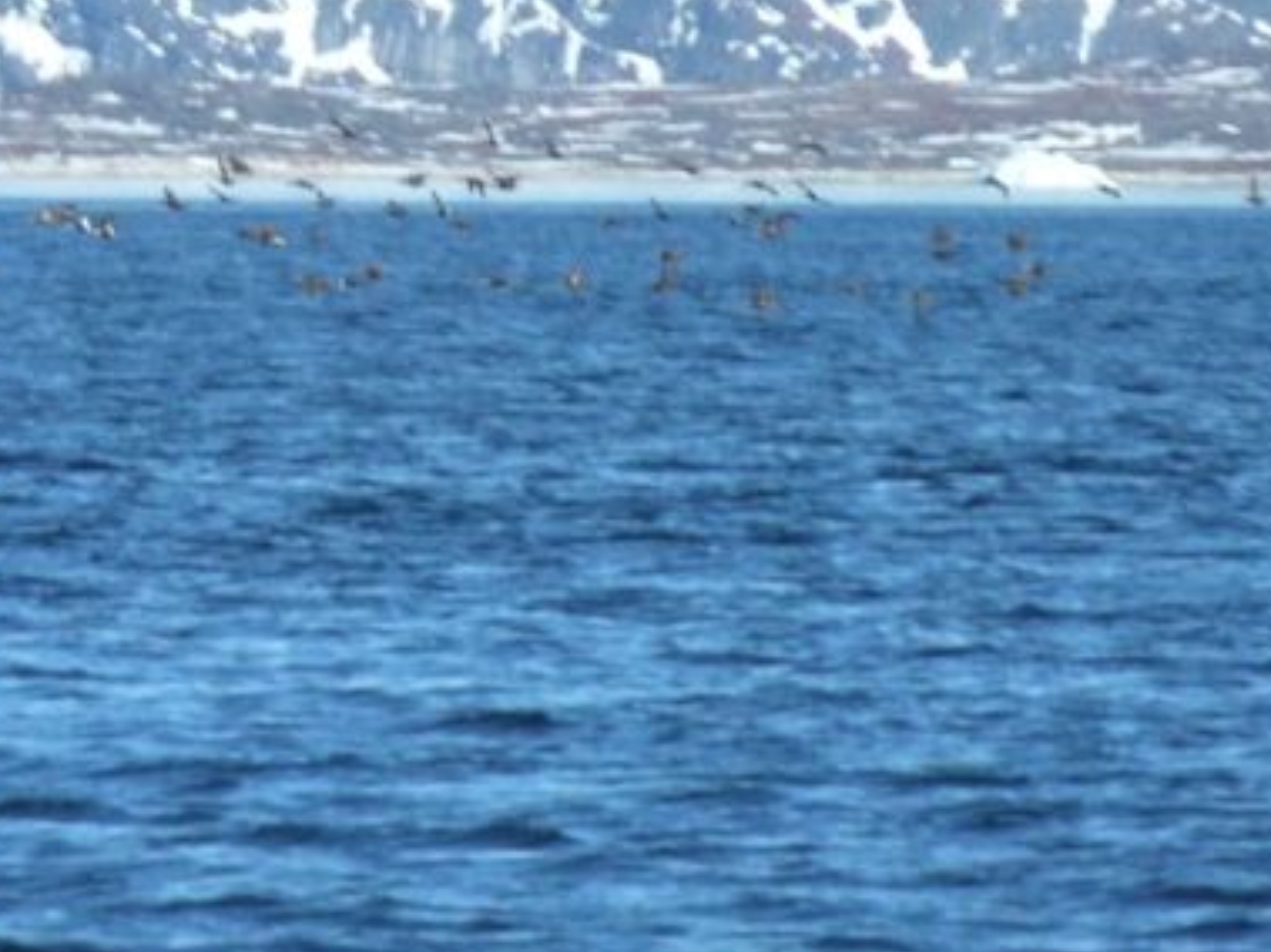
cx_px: -47
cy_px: 77
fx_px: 23271
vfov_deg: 2.3
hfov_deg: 3.1
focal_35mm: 634
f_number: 4.9
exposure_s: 1/1000
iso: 320
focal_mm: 49.2
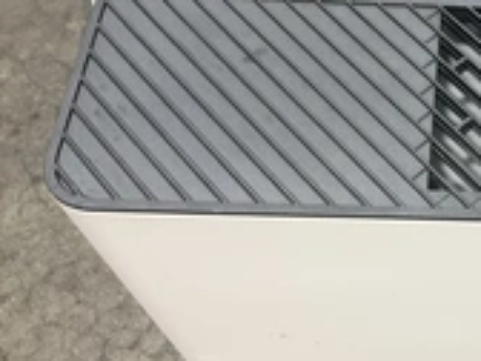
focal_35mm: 69
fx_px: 959
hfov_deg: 25.7
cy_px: 92
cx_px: 553
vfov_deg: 21.1
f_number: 1.8
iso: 320
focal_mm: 3
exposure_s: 1/30
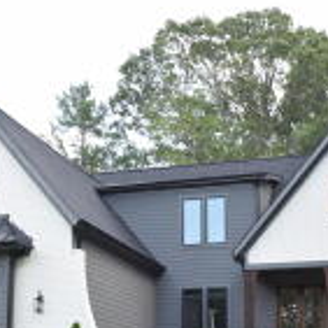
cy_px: 280
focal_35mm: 65
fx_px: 697
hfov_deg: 26.5
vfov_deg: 25.8
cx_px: 174
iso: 100
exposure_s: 1/100
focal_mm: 18
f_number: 4.5
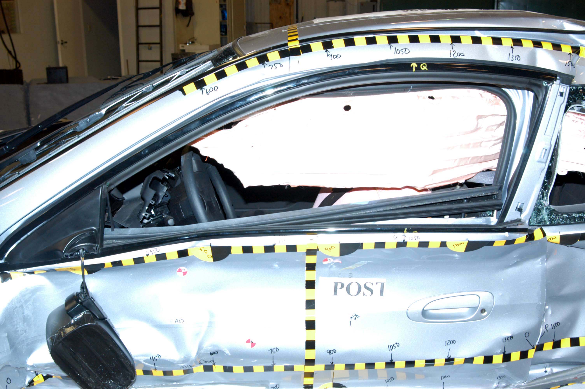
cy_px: 194
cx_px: 292
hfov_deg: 53.2
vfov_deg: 36.8
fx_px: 584
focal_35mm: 36
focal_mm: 24
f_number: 5.6
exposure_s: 1/60
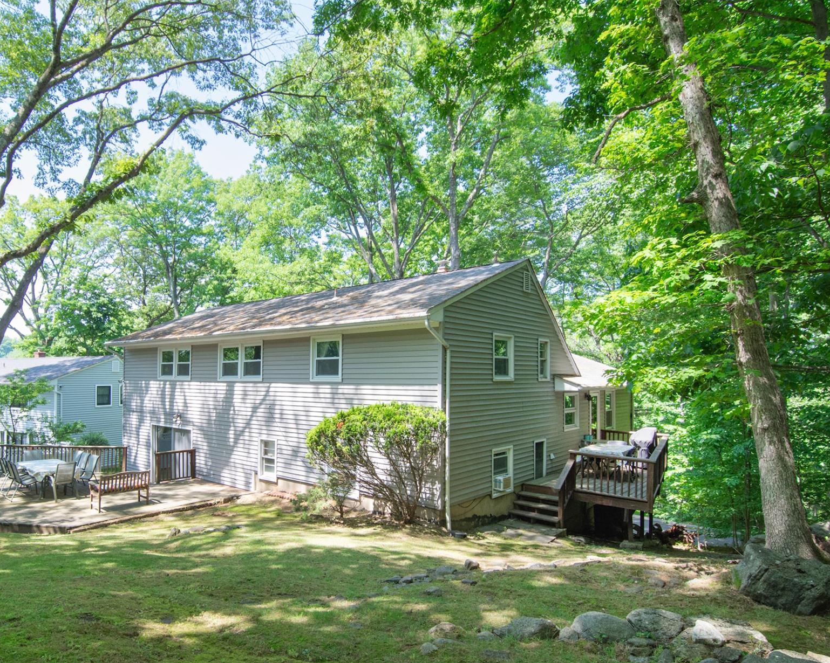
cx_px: 316
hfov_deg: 77.4
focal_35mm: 21
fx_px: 507
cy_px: 359
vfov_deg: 66.4
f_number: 9
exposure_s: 1/160
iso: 640
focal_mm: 11
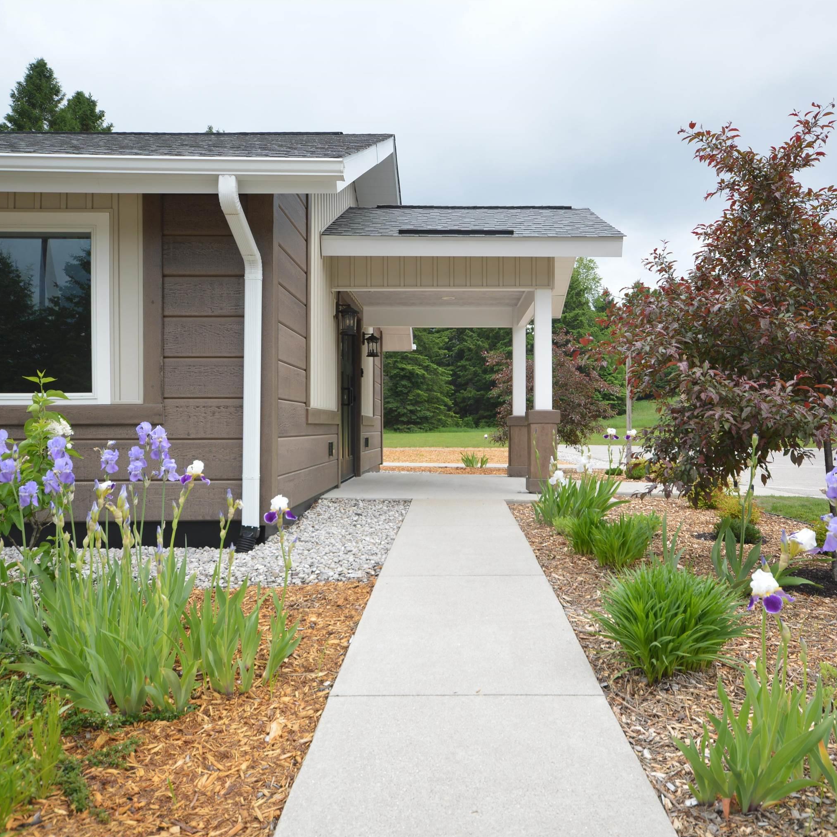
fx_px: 739
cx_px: 476
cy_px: 419
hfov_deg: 58.8
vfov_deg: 59.1
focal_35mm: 27
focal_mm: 14
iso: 100
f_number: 6.3
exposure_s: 1/160
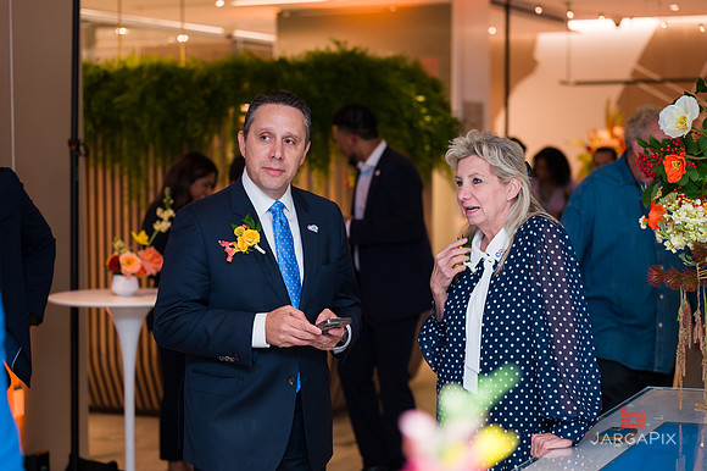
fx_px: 1599
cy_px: 236
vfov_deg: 16.7
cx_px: 354
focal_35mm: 81
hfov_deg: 24.9
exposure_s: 1/160
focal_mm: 78
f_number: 3.2
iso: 800
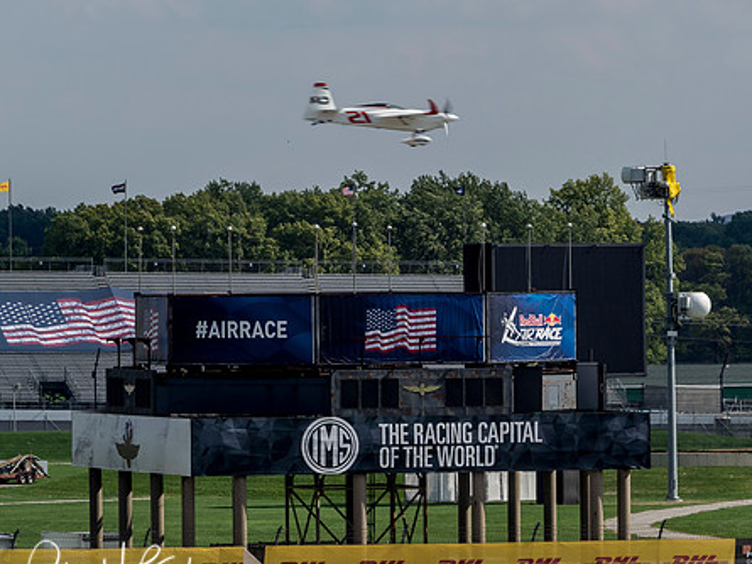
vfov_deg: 3.9
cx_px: 461
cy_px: 303
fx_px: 8323
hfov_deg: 5.2
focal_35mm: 383
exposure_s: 1/400
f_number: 11
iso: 200
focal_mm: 140
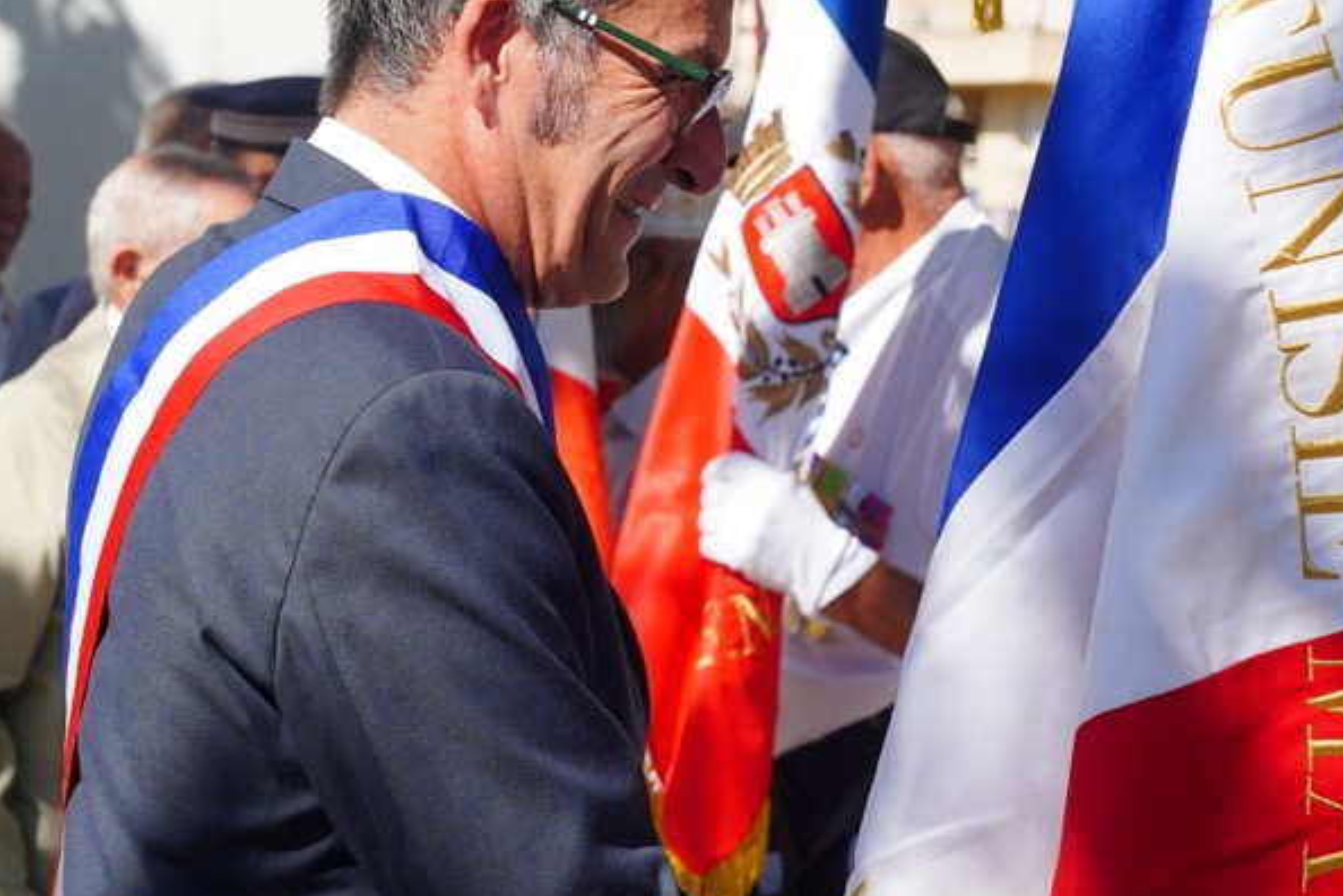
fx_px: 5148
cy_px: 458
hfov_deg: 14.9
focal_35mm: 138
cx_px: 753
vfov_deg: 9.9
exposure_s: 1/1250
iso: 800
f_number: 8
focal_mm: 64
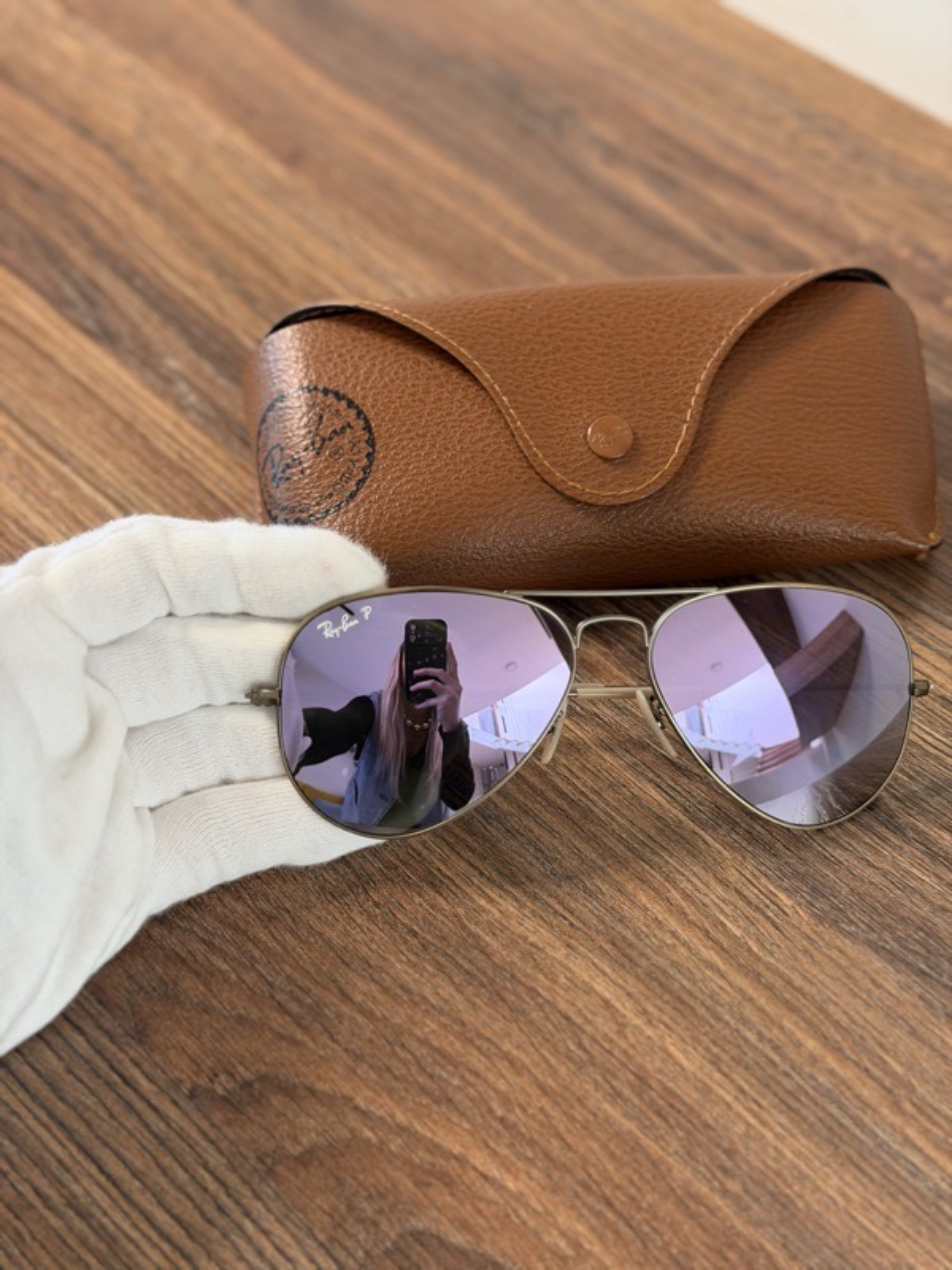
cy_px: 635
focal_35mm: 48
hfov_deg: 30.3
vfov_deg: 39.7
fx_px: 1760
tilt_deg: -51.7
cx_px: 476
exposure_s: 1/40
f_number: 1.78
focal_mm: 6.76
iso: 400
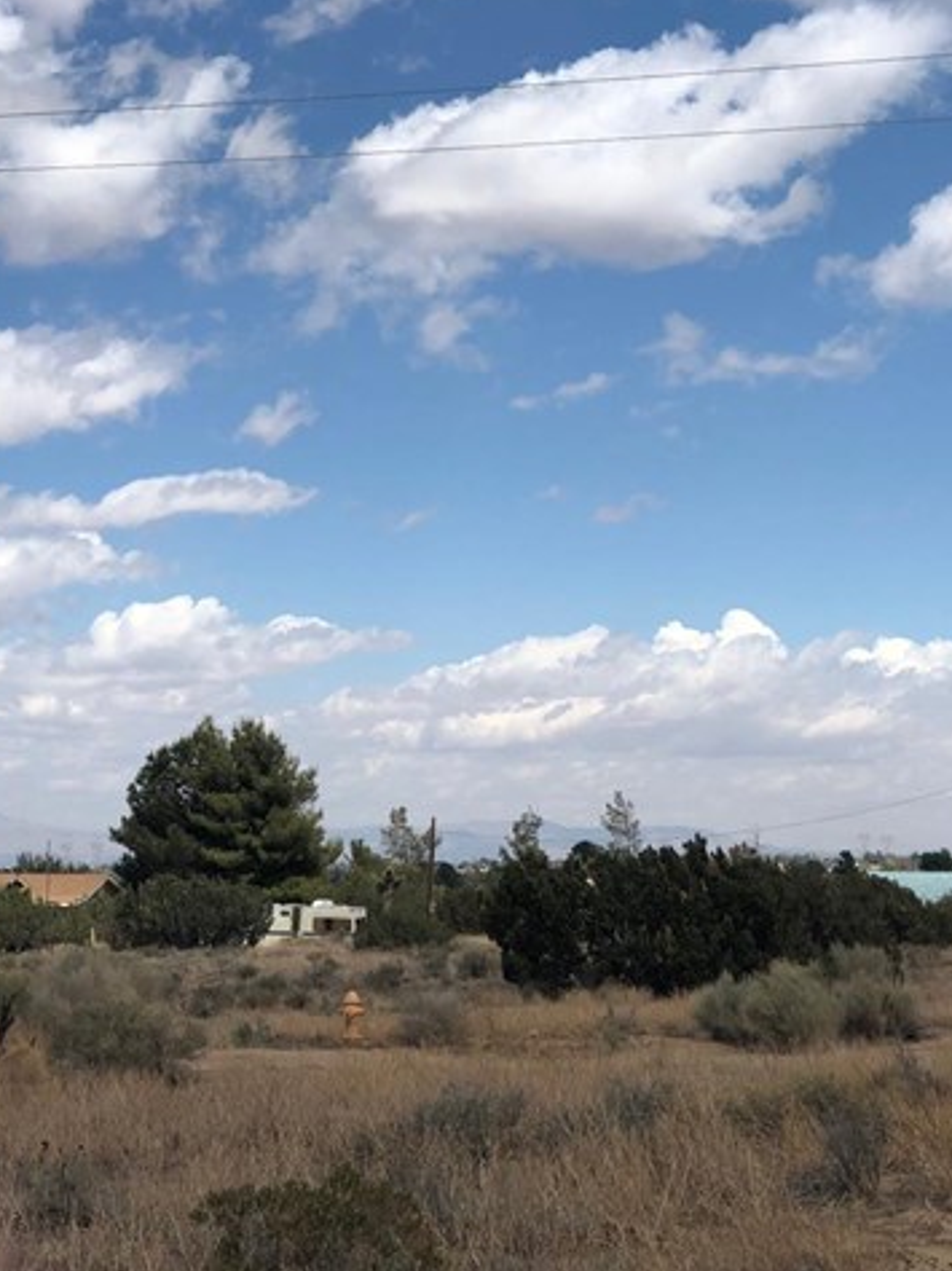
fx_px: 2826
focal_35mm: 77
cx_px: 737
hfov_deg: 19.0
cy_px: 630
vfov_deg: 25.3
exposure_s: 1/1429
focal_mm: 6.6
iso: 20
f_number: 2.8
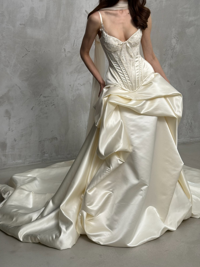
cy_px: 134
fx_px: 370
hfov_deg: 30.3
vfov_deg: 39.7
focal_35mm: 48
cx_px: 100
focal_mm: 6.76
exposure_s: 1/60
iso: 160
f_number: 1.78
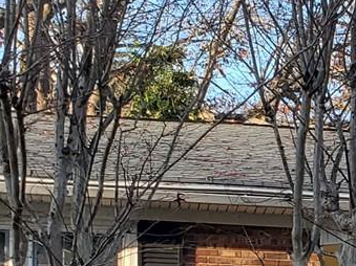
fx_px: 1614
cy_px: 448
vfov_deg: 9.1
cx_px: 685
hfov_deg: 11.5
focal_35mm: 157
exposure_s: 1/368
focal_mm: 4.3
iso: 50
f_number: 2.4
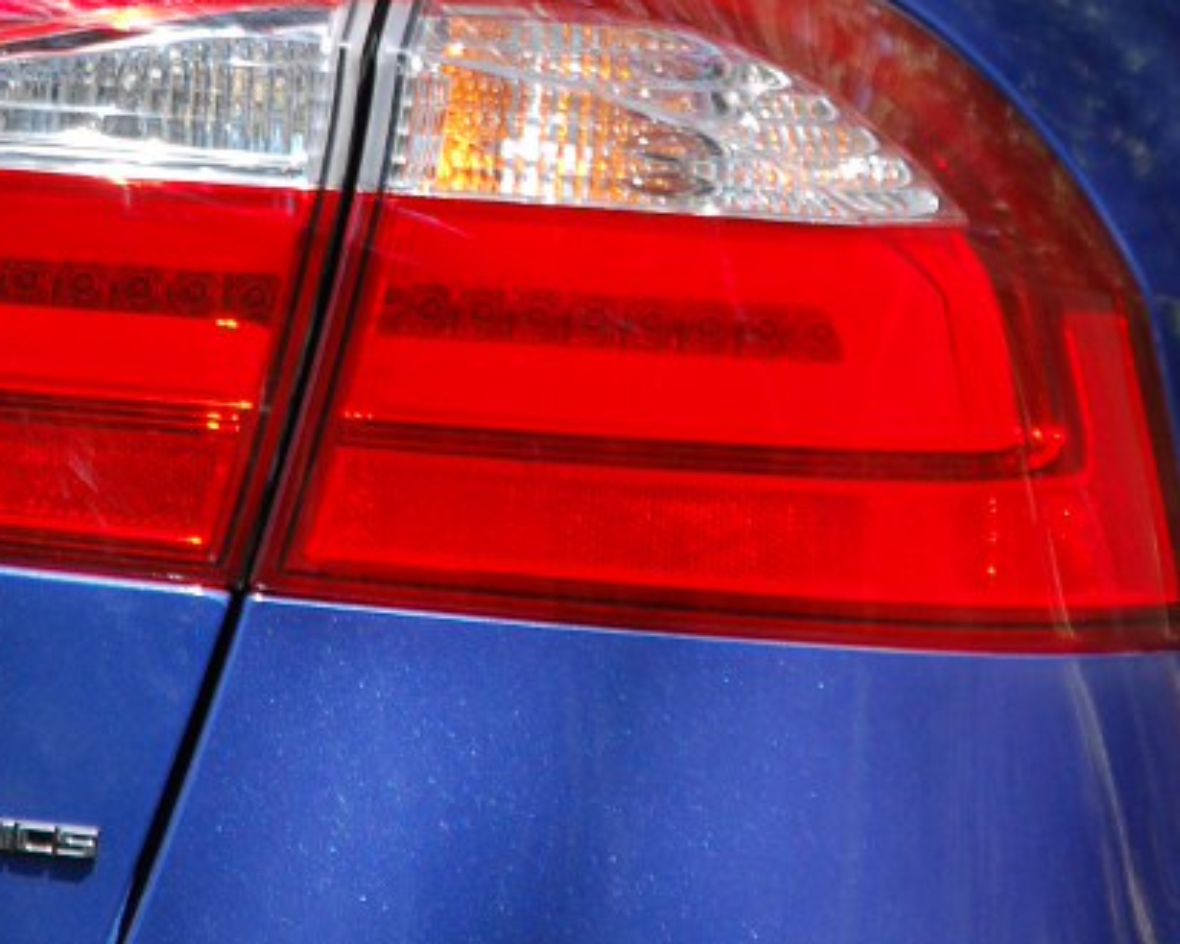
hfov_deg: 5.0
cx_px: 743
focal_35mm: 386
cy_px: 240
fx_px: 13480
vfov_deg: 4.0
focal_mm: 110
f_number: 5.6
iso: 400
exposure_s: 1/250
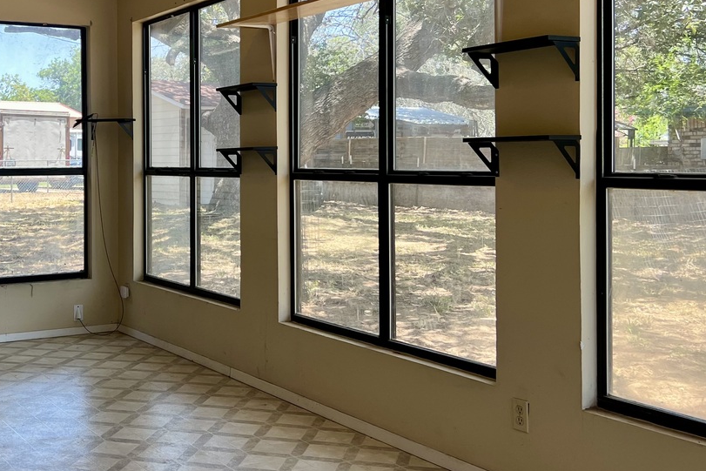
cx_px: 196
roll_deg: +0.1
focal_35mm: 48
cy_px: 151
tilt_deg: -1.0
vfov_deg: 27.9
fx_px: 941
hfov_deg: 40.2
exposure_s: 1/326
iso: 50
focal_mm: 5.7
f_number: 1.5
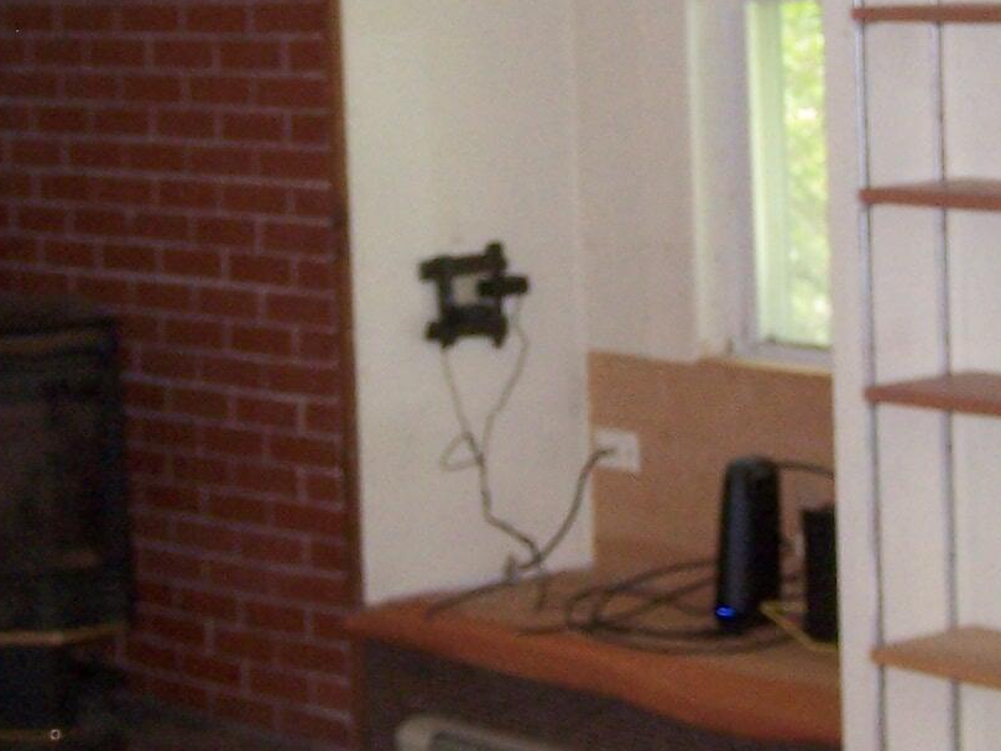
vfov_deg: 12.2
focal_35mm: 121
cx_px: 548
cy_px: 223
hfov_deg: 16.3
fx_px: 3500
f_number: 2.8
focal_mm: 6.3
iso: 140
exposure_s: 1/60
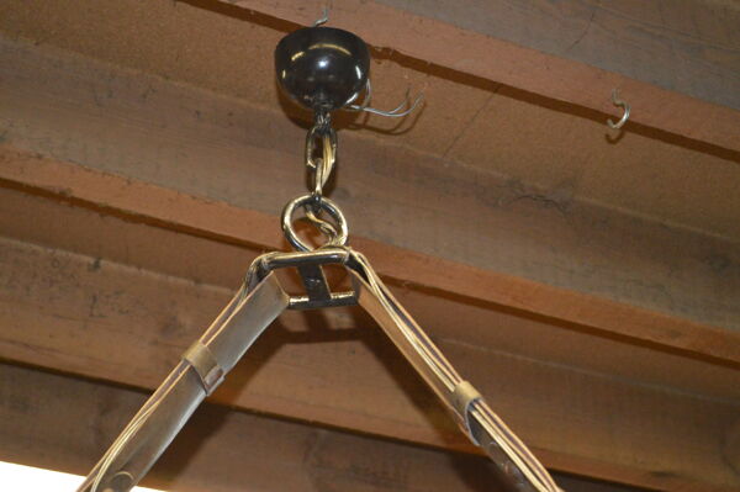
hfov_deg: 28.1
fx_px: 1479
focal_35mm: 72
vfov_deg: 18.9
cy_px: 246
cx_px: 370
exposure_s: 1/60
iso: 3200
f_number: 5.3
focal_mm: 48
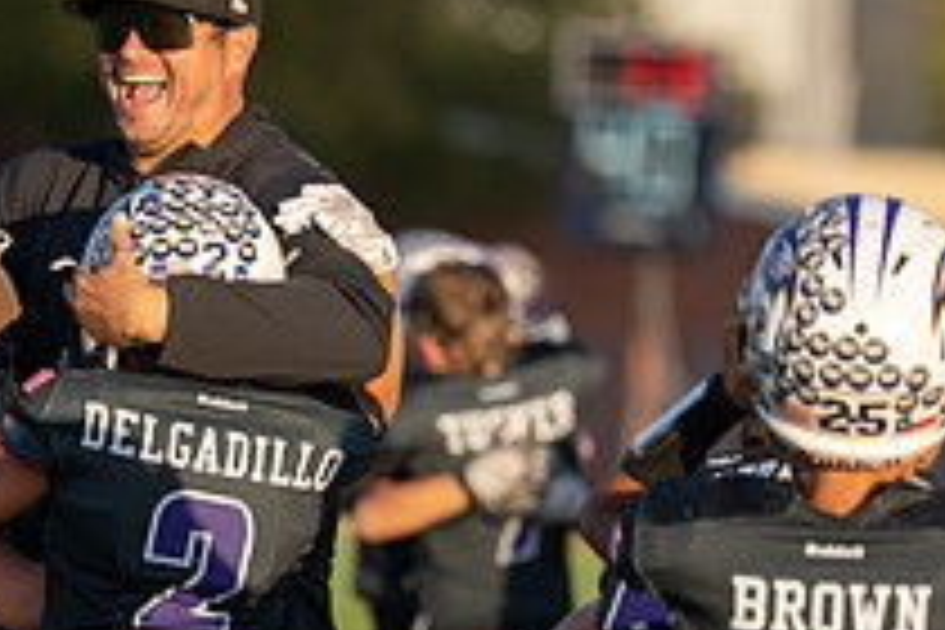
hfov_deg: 4.1
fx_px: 13071
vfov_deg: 2.8
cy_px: 452
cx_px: 194
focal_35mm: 498
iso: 100
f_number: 2.8
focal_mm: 180
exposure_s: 1/800
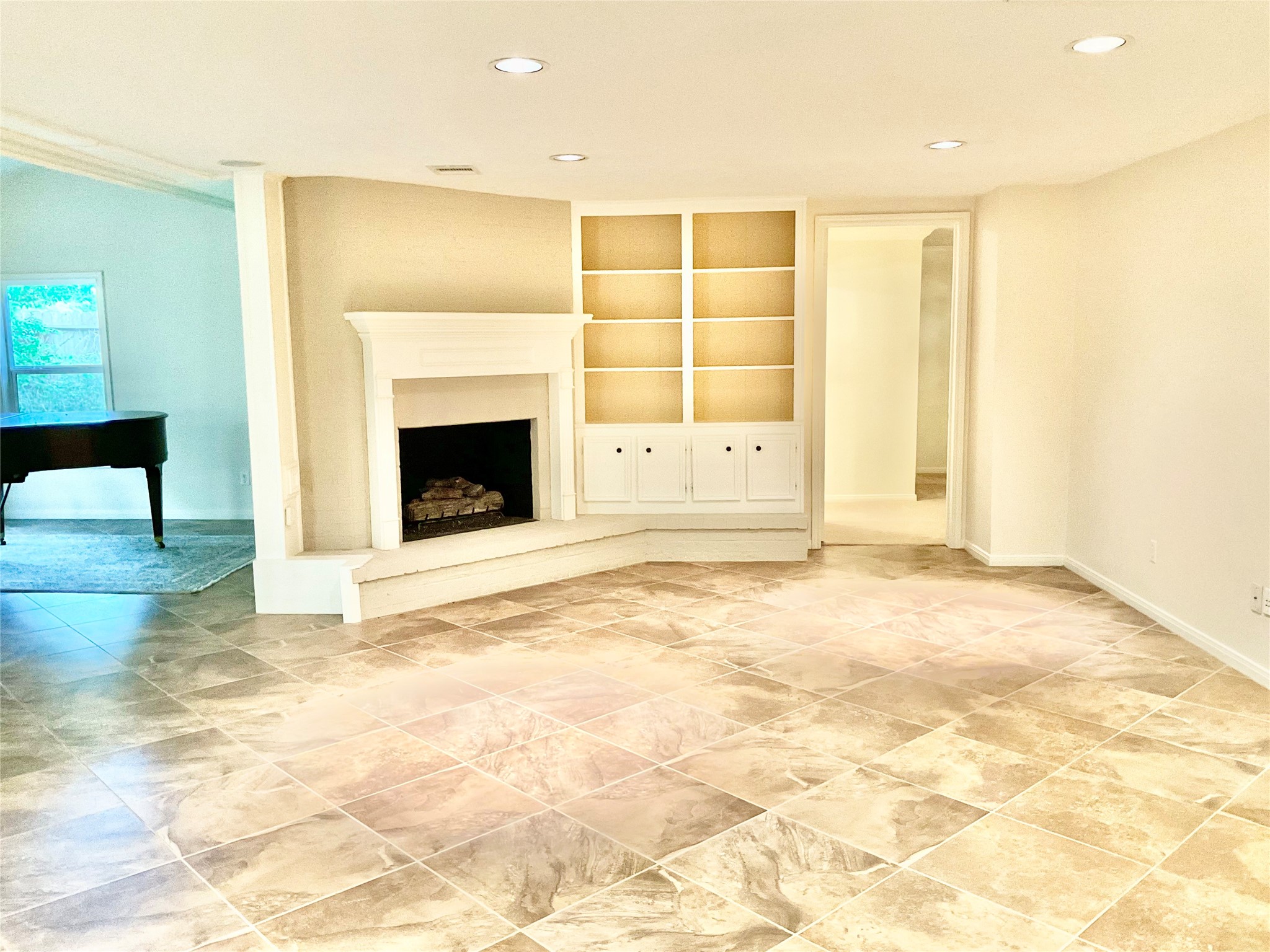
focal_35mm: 29
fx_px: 1064
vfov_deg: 48.2
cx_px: 635
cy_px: 476
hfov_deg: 61.7
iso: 200
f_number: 1.8
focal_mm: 3
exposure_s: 1/60
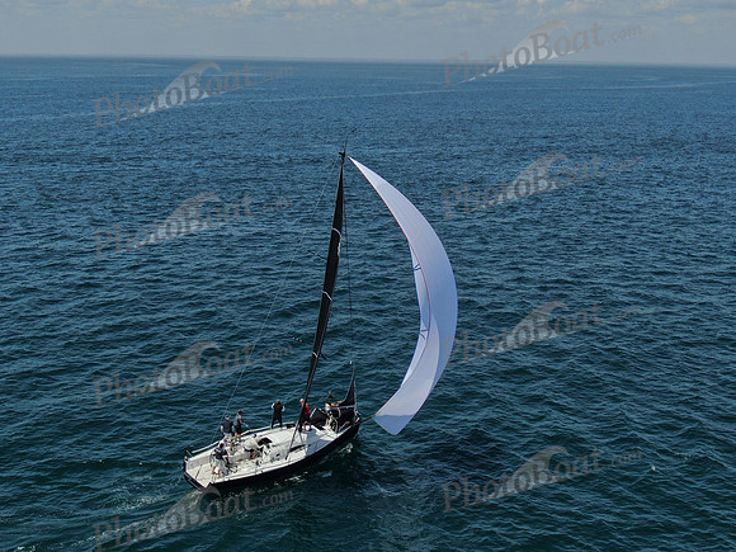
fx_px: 1021
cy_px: 276
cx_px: 368
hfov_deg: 39.7
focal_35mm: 48
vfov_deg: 30.3
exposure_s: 1/1250
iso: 100
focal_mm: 8.6
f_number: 3.8
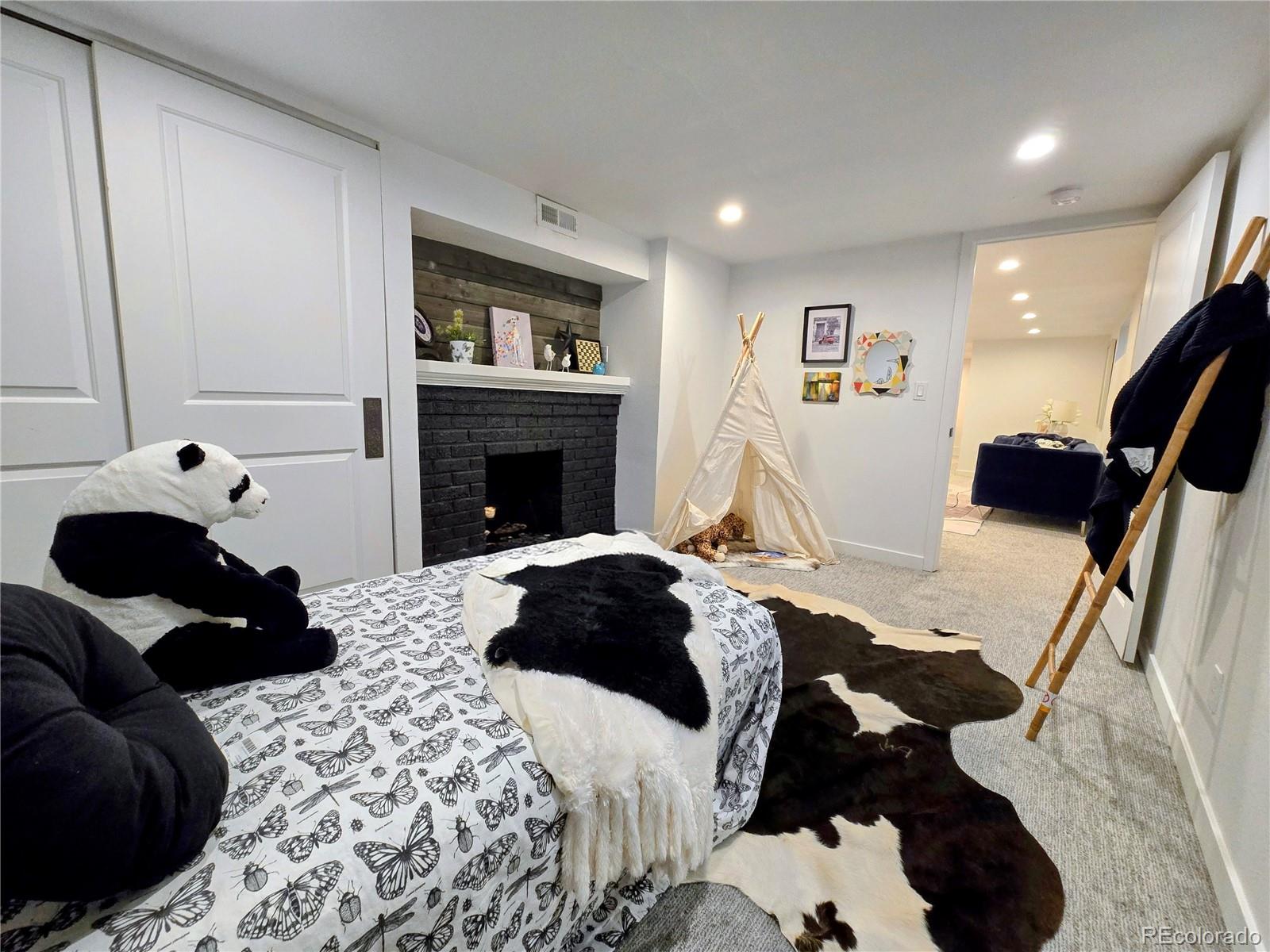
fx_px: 477
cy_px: 476
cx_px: 635
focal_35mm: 13
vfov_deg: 89.9
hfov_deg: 106.2
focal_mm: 2.2
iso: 320
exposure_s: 1/60
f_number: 2.2
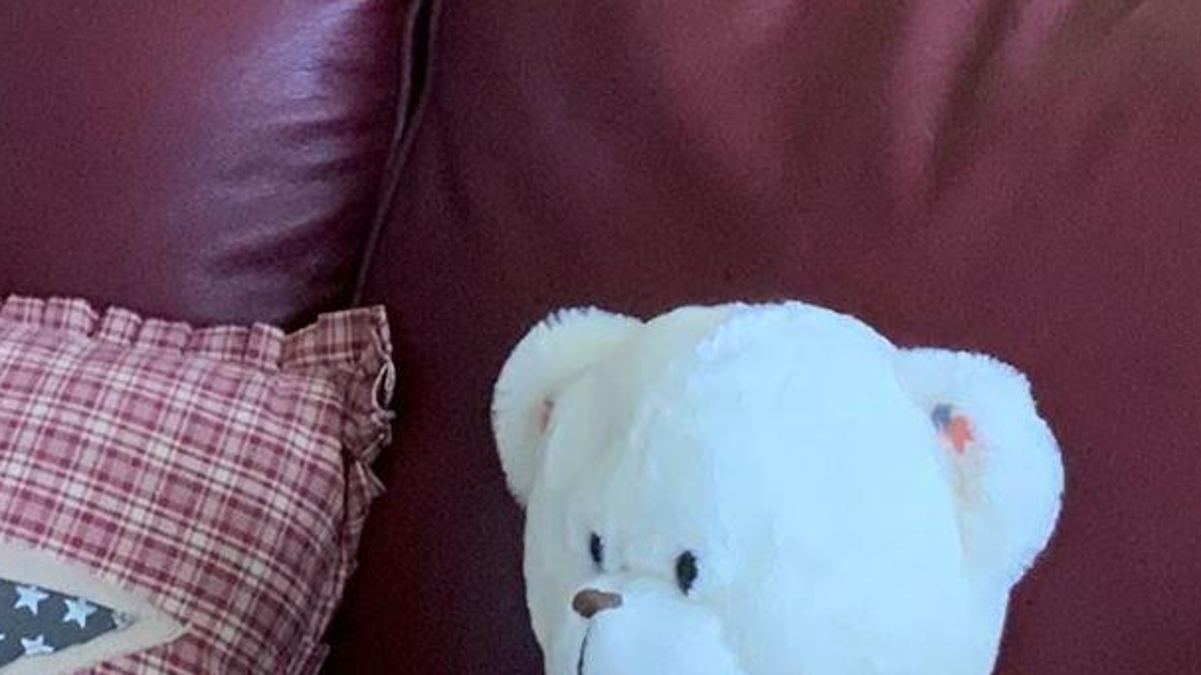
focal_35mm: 160
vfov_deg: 7.3
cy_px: -622
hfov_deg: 13.4
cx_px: 277
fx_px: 5094
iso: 160
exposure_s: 1/60
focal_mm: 3
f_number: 1.8
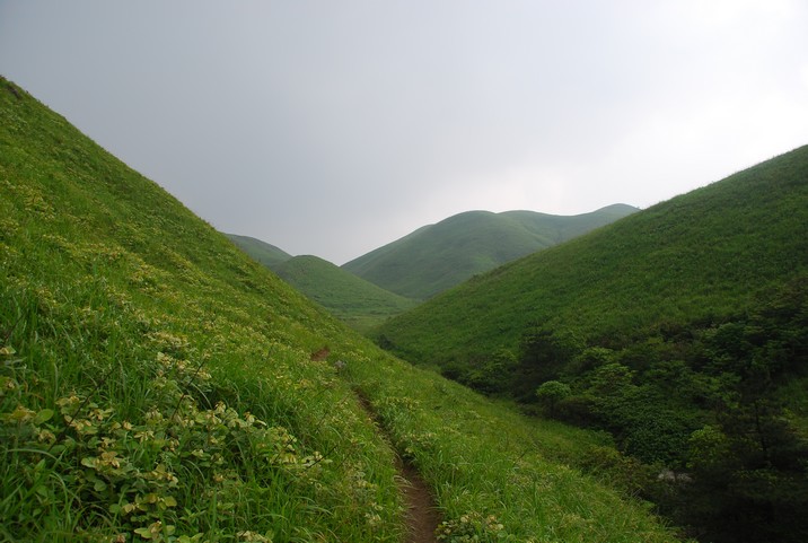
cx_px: 404
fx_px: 607
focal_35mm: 27
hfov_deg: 67.3
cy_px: 272
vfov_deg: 48.2
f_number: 6.3
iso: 100
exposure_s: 1/100
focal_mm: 18
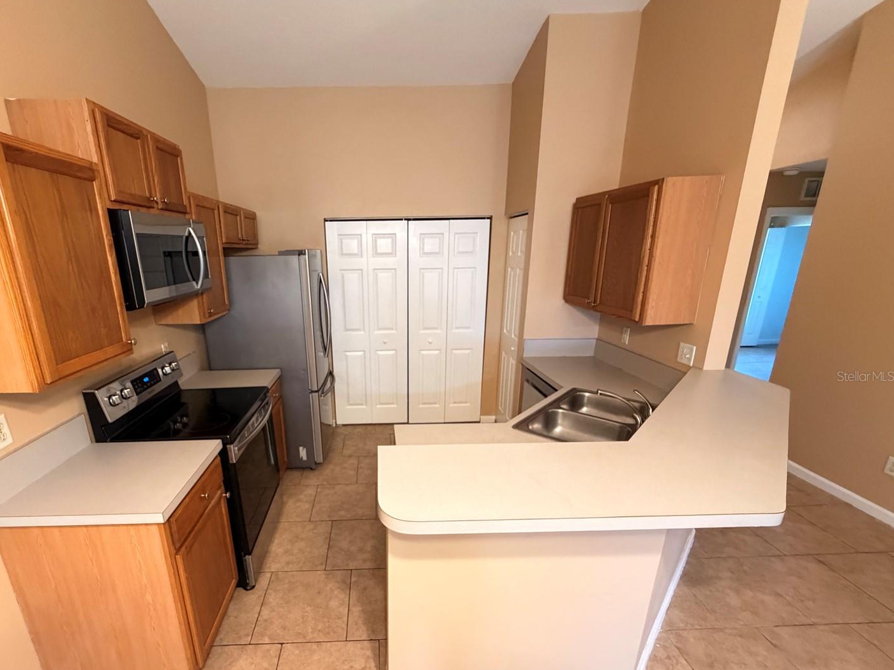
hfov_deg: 93.9
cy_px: 376
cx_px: 386
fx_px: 413
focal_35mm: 16
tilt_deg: -17.7
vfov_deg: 77.8
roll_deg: +0.3
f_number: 2.2
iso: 640
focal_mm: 2.22
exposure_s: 1/60
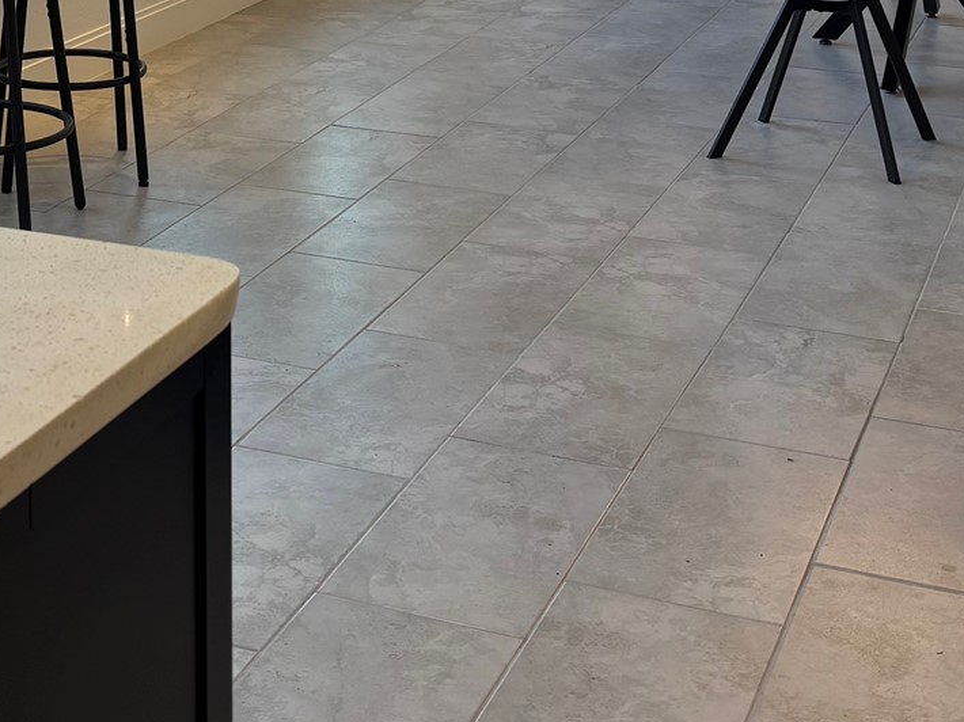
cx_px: 143
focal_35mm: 75
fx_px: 2088
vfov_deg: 18.8
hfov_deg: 25.4
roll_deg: +0.4
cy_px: -99
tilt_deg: -7.9
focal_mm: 5.96
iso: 40
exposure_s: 1/152
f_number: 1.6
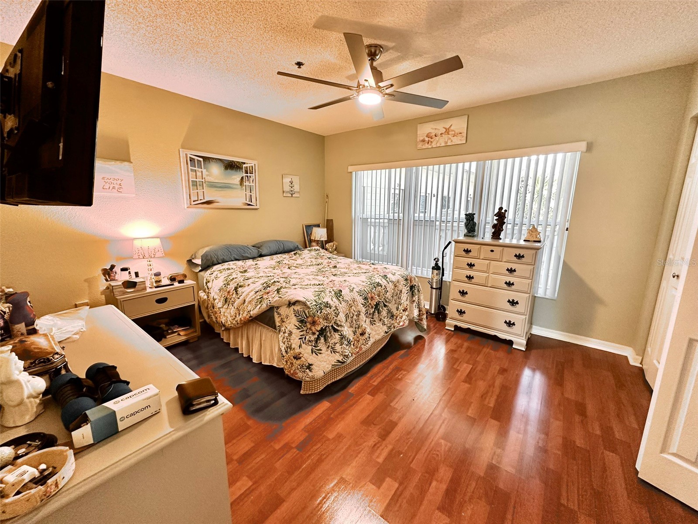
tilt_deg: -10.7
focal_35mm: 14
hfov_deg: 102.1
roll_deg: -0.6
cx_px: 349
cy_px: 262
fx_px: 282
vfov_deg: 85.7
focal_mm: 2.22
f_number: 2.2
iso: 200
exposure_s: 1/60
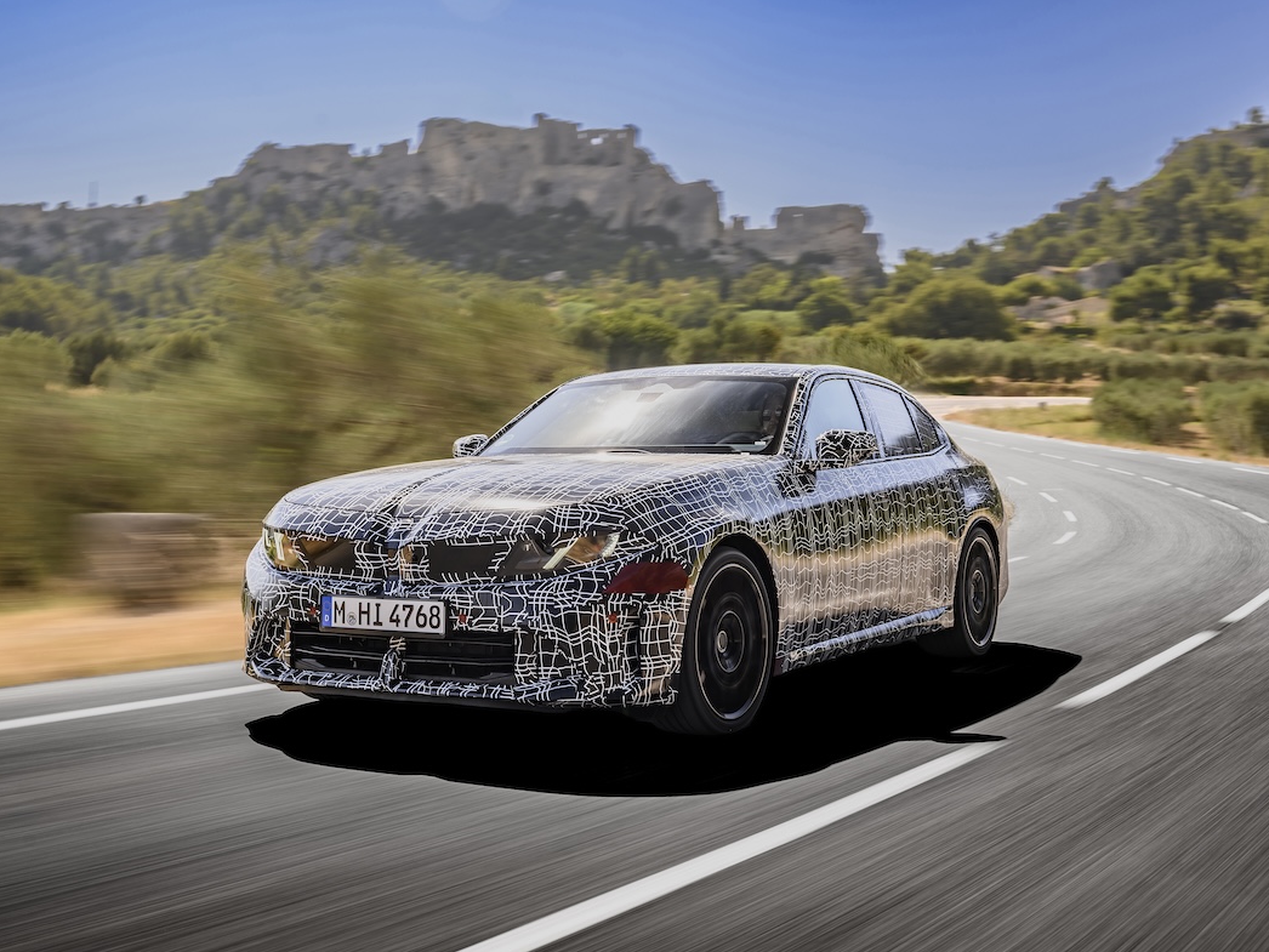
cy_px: 483
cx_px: 607
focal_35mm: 43
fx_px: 1577
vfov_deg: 33.6
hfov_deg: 43.8
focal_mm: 39
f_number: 8
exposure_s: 1/15
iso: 40
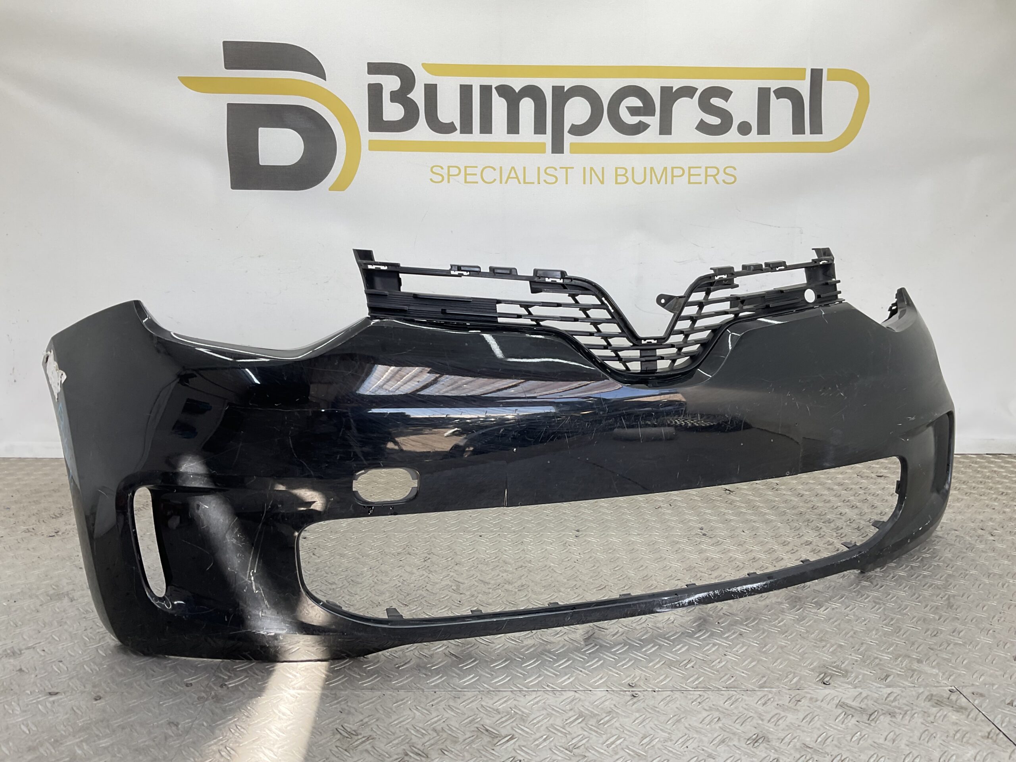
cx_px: 508
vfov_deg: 48.2
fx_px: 851
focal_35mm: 29
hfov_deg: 61.7
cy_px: 381
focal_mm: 3
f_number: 1.8
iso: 16
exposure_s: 1/122
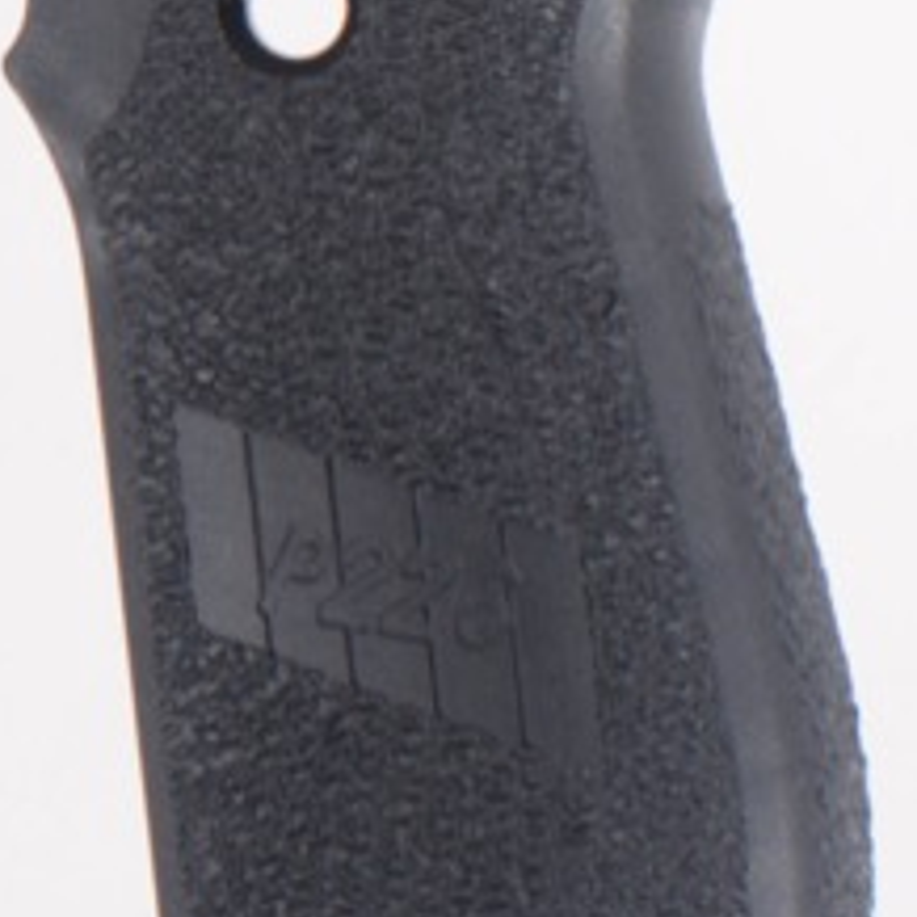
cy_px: 477
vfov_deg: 13.3
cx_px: -660
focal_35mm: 131
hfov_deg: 12.3
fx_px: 3926
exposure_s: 1/250
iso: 100
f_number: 11
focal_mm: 28
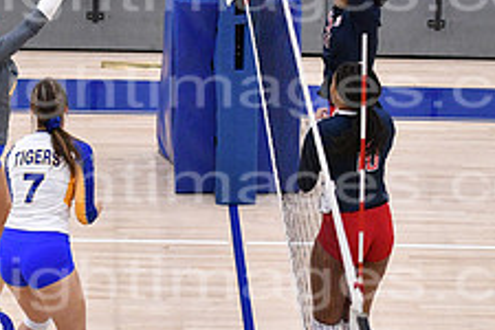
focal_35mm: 271
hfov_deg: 7.6
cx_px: 114
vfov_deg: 5.1
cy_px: 140
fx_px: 3726
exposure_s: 1/1000
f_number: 3.2
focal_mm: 70
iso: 6400
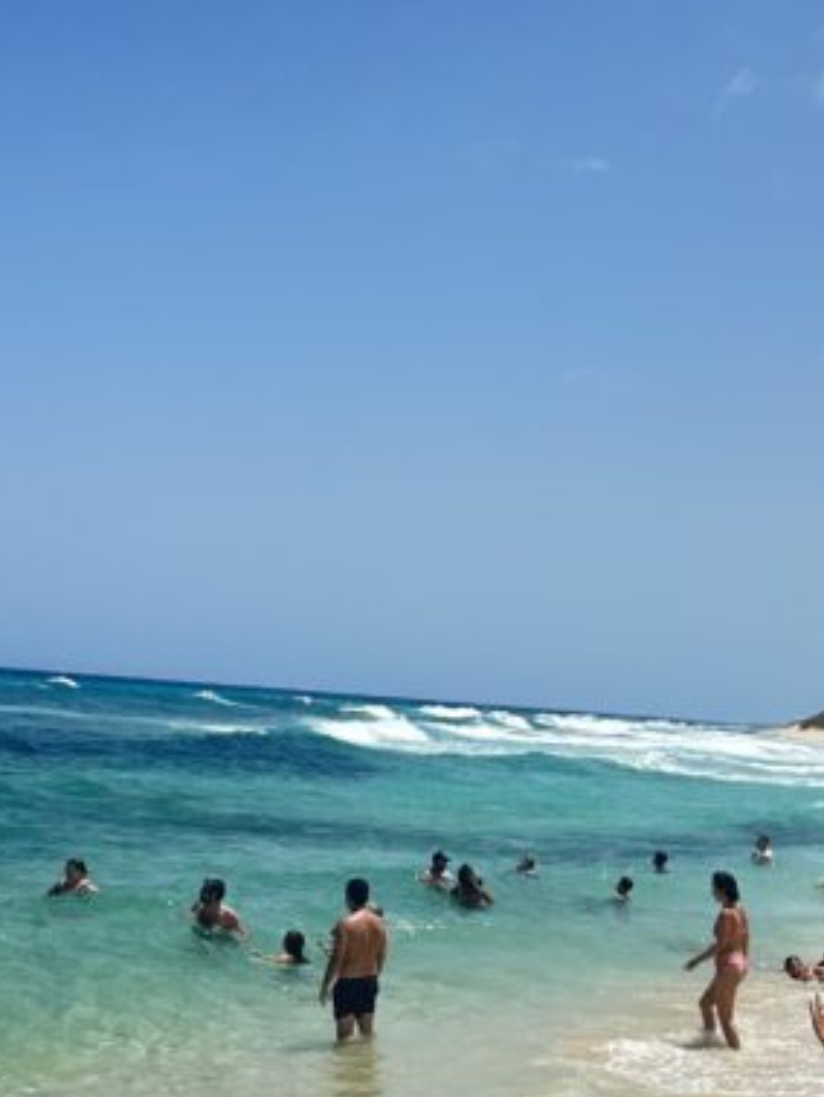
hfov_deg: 22.4
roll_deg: -5.3
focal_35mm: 65
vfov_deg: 29.7
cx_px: 633
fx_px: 2061
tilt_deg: -0.3
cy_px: 699
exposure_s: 1/4016
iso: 80
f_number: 1.78
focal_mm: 6.86
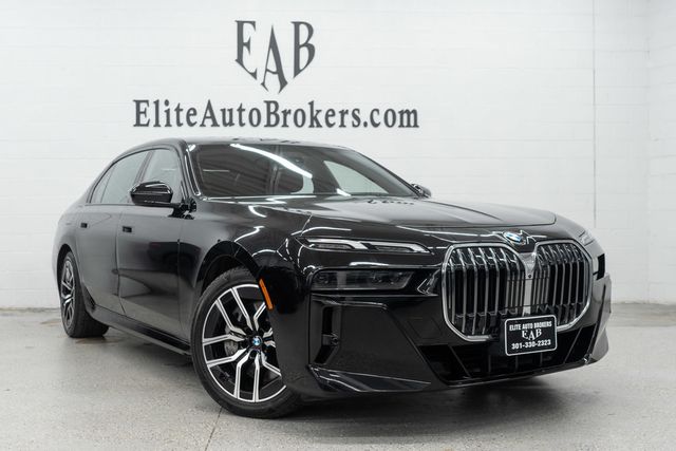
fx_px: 789
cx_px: 338
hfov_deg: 46.4
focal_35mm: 42
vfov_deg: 31.9
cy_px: 226
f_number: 3.2
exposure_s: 1/40
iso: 200
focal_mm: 28
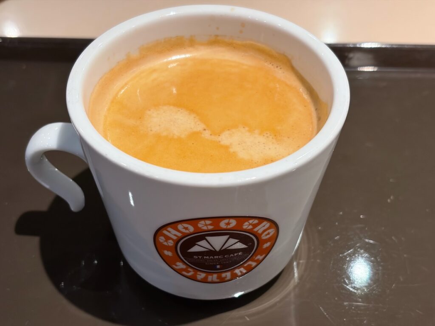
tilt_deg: -45.7
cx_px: 218
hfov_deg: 36.8
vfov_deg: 28.0
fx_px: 653
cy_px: 163
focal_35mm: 52
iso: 160
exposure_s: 1/50
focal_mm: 5.96
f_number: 1.6
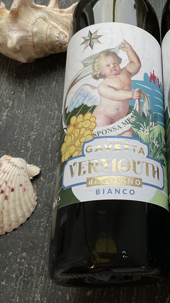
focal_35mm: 49
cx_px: 166
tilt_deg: -64.1
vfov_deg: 42.0
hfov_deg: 23.5
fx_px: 393
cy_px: 129
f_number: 1.8
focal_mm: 3
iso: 50
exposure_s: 1/60
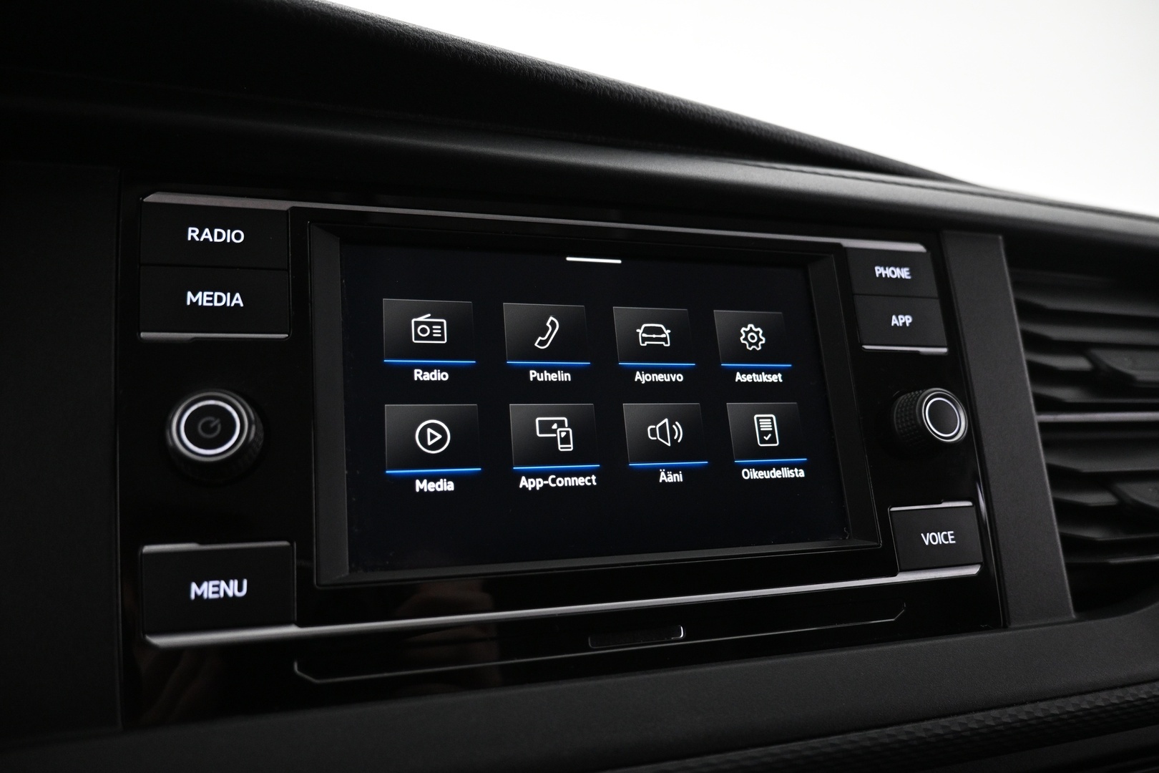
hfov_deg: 73.7
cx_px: 580
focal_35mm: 24
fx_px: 773
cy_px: 386
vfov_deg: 53.1
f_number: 3.5
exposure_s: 1/40
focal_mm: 16
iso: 1600
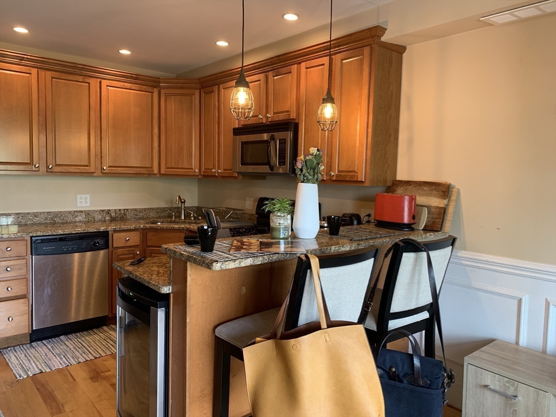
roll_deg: -1.8
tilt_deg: -3.0
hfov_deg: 67.3
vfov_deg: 53.1
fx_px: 418
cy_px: 208
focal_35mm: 26
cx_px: 278
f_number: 1.8
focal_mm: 4.25
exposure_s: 1/60
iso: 160
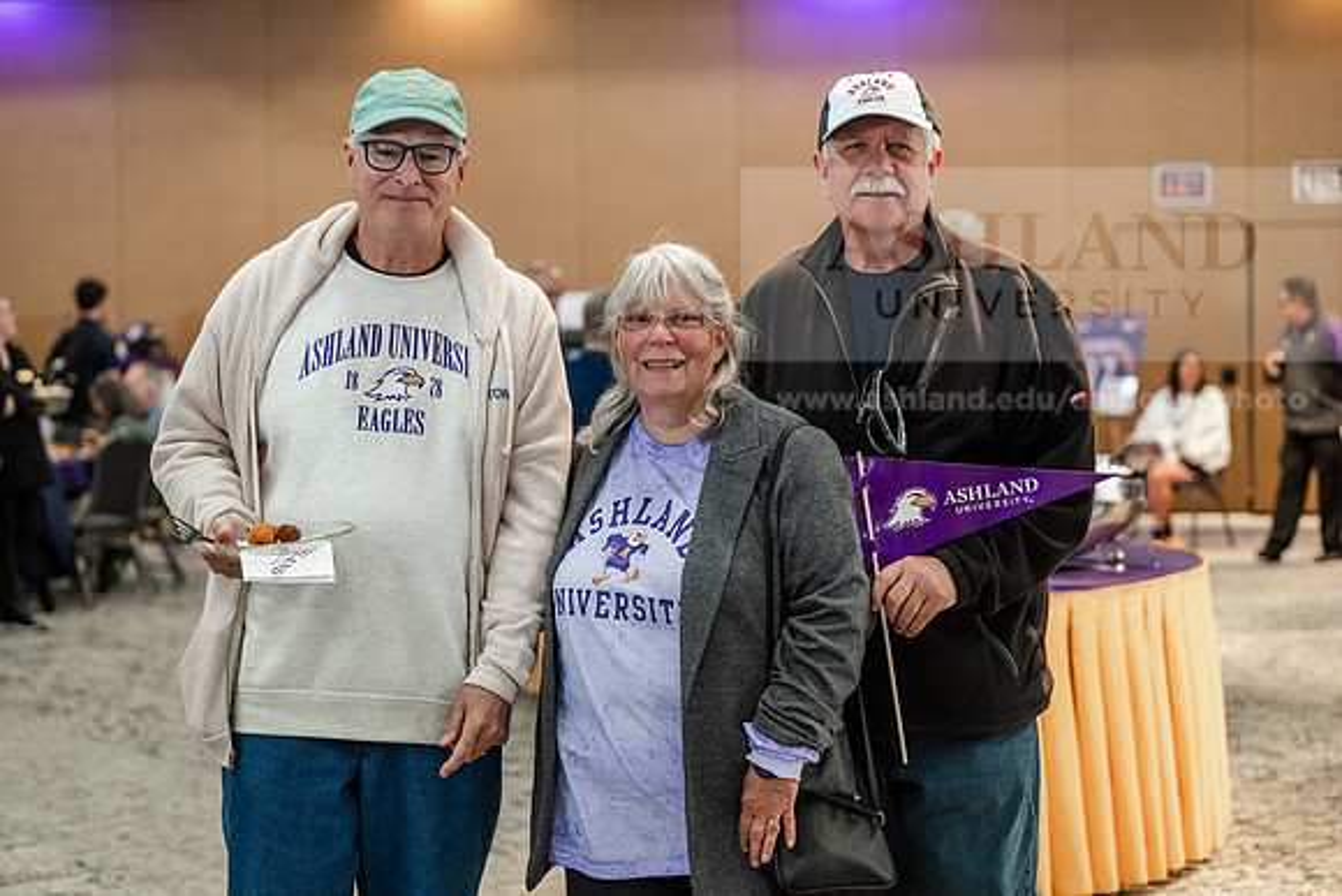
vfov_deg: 18.9
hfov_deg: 28.1
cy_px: 448
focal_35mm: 72
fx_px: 2685
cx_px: 671
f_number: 3.2
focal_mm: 72
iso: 4000
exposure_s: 1/160
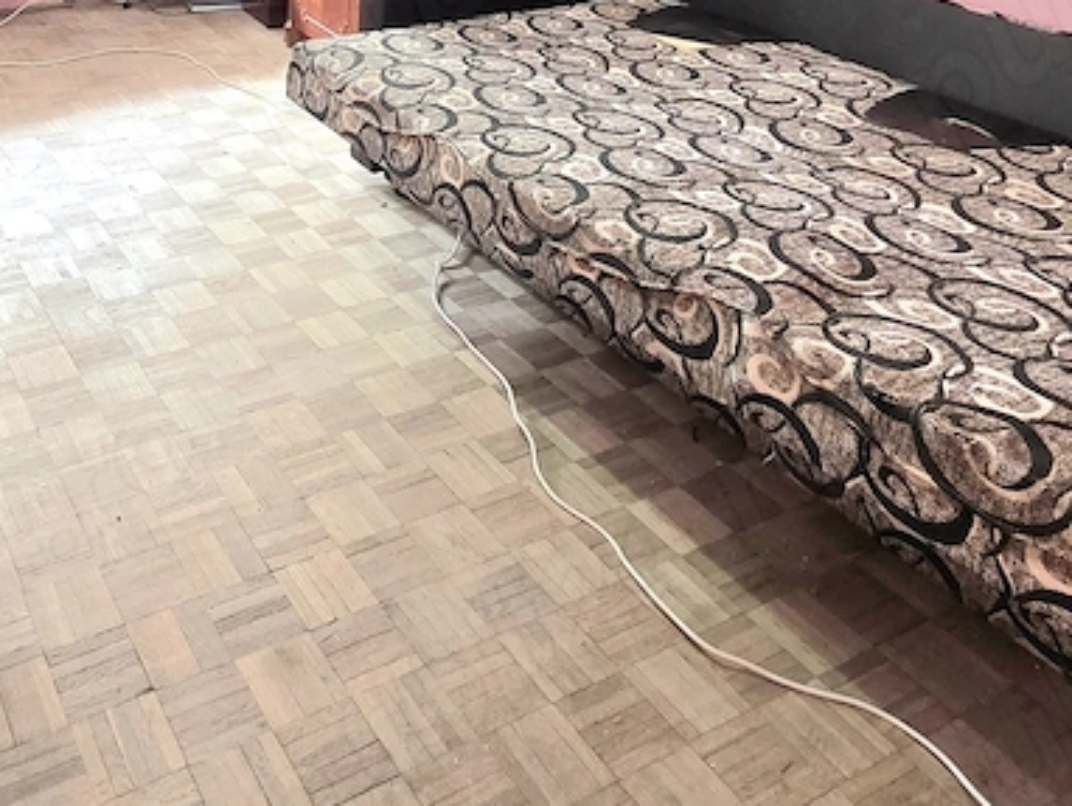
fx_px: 1054
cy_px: -37
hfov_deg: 50.7
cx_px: 219
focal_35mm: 34
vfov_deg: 36.6
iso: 200
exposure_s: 1/60.2
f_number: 1.9
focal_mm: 2.2
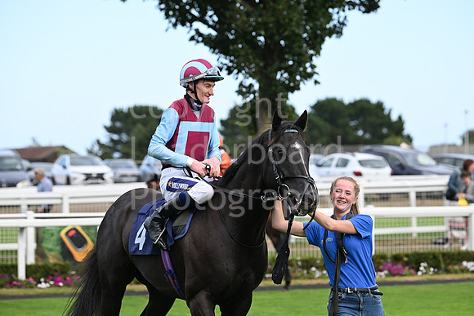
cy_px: 158
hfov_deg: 14.2
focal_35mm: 145
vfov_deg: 9.5
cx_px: 237
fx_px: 1910
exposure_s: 1/2000
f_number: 4.5
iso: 800
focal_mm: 145
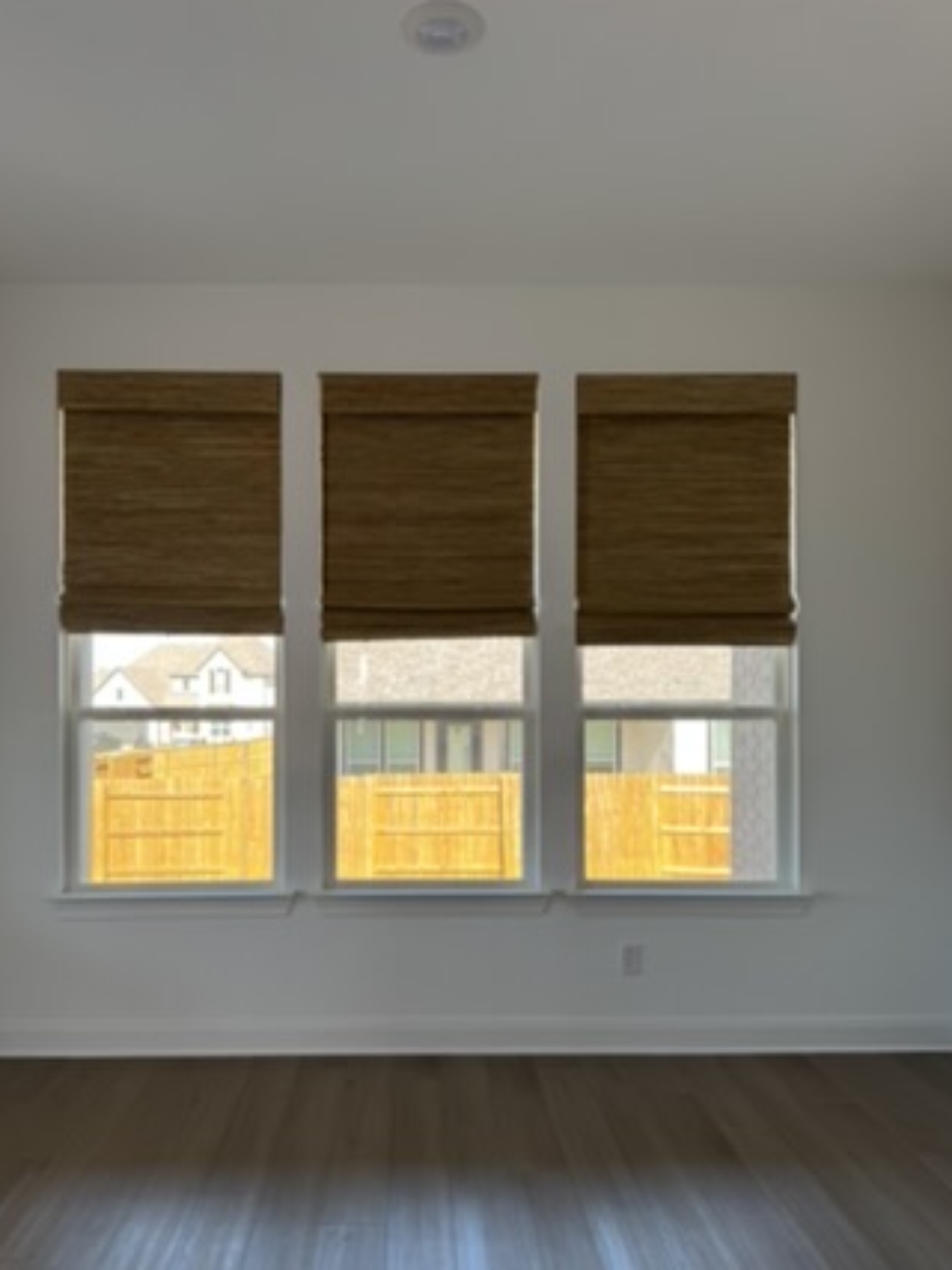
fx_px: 991
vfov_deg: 65.2
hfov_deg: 51.3
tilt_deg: -0.3
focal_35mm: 27
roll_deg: +0.5
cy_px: 699
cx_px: 431
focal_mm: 6.76
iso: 64
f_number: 1.78
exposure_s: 1/121
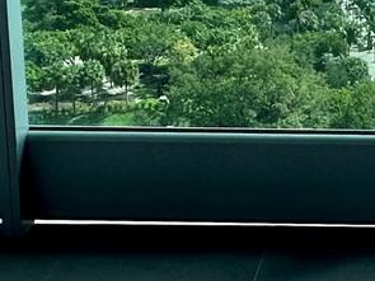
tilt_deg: -8.6
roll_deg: -0.3
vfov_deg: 18.2
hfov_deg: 23.8
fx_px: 823
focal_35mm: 76
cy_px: -78
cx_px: 427
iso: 50
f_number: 2.2
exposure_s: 1/4000
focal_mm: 2.22
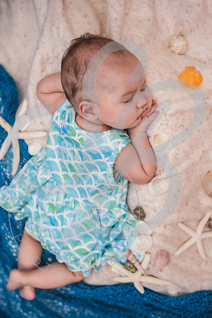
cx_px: 106
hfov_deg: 24.6
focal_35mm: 55
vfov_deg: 36.2
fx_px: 486
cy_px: 159
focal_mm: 55
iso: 100
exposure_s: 1/200
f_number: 3.5
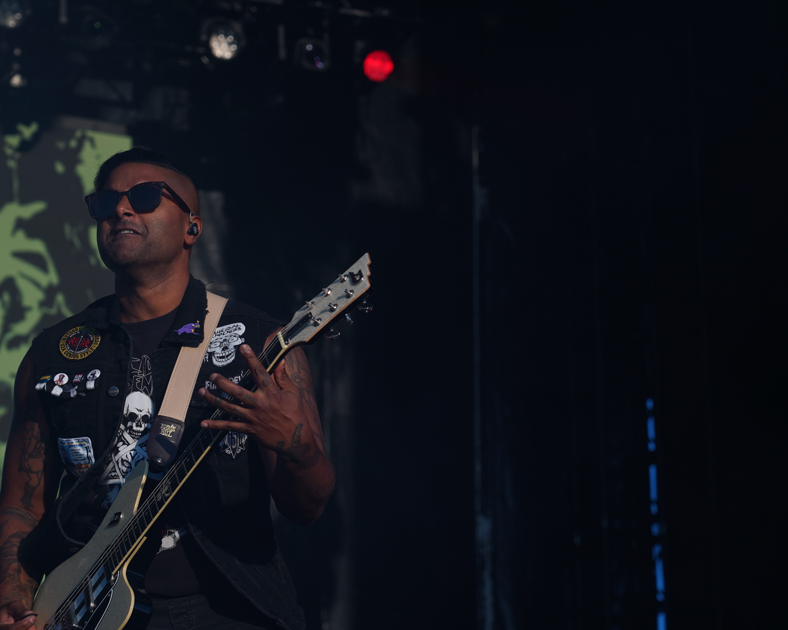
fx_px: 2775
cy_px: 314
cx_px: 354
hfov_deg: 16.2
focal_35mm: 119
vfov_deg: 13.0
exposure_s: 1/320
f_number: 6.3
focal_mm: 105
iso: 100
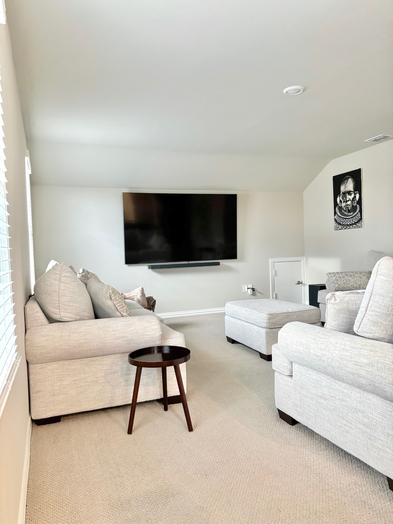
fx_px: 394
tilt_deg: -2.9
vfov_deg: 67.3
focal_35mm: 26
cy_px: 262
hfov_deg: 53.1
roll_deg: +1.9
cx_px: 196
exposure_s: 1/60
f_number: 1.6
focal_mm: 5.96
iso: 400
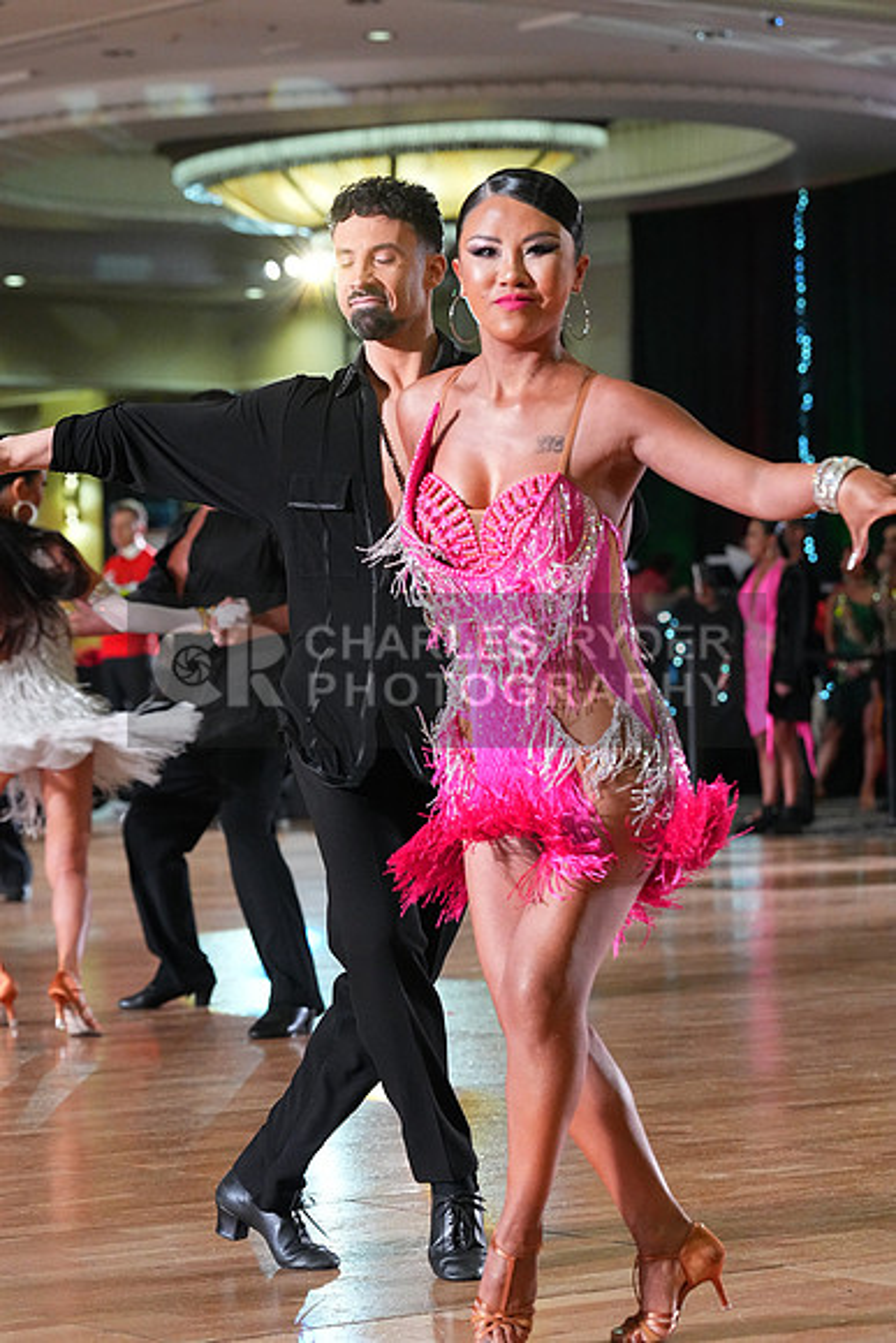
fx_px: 4067
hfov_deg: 12.6
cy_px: 672
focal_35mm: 109
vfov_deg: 18.8
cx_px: 448
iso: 8000
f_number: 5
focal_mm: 109
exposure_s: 1/400
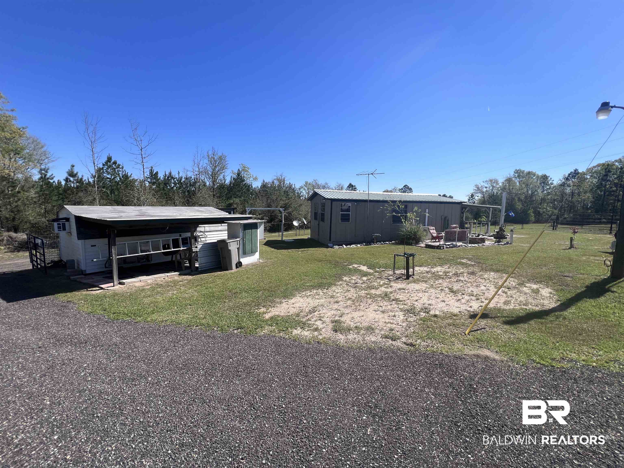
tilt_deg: -6.4
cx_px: 312
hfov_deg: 106.2
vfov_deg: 89.9
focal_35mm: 13
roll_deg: -1.8
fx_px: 234
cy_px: 234
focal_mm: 1.57
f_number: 1.8
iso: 32
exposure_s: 1/1553
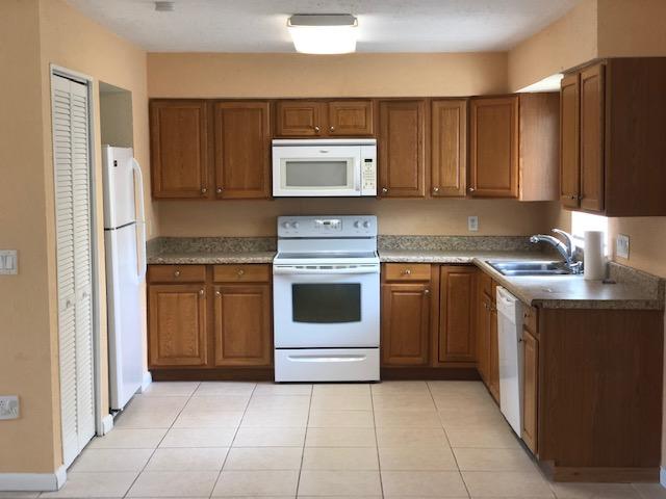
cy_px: 250
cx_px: 333
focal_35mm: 52
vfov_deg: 28.0
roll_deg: +0.3
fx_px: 1000
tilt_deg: -4.3
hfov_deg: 36.8
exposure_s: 1/40
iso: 100
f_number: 2.4
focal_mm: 6
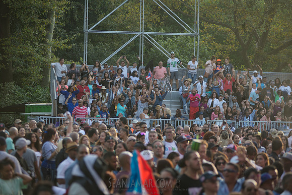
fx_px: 1122
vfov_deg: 9.9
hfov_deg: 14.8
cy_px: 98
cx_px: 146
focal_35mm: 138
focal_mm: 135
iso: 160
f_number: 3.2
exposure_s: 1/250
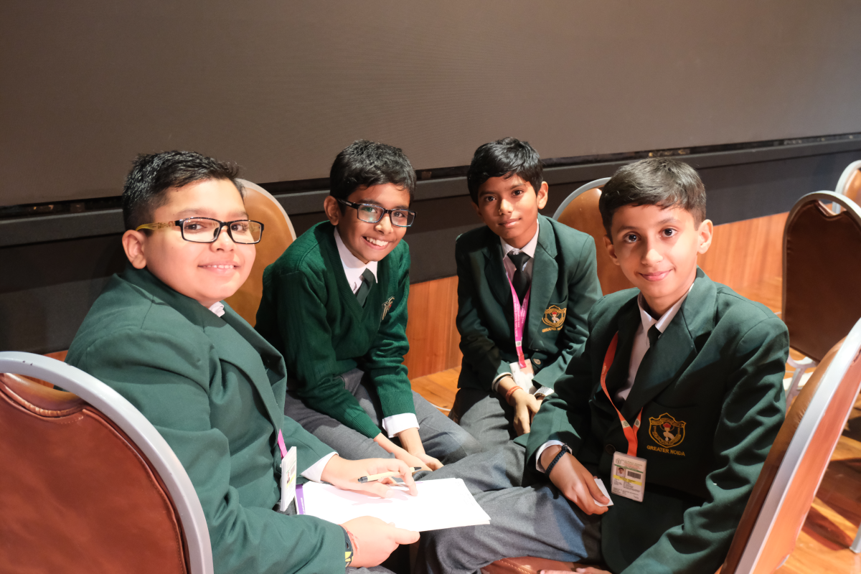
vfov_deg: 37.9
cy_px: 287
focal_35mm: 35
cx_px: 430
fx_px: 837
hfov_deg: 54.4
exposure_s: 1/18
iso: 3200
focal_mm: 23.5
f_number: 4.4
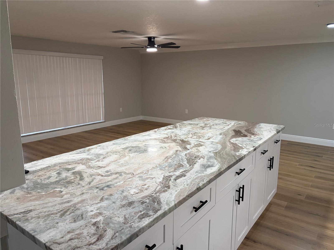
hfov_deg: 67.3
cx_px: 167
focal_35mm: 26
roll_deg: +0.1
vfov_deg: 53.1
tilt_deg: -10.8
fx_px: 251
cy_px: 125
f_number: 1.6
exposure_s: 1/120
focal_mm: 5.96
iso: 160
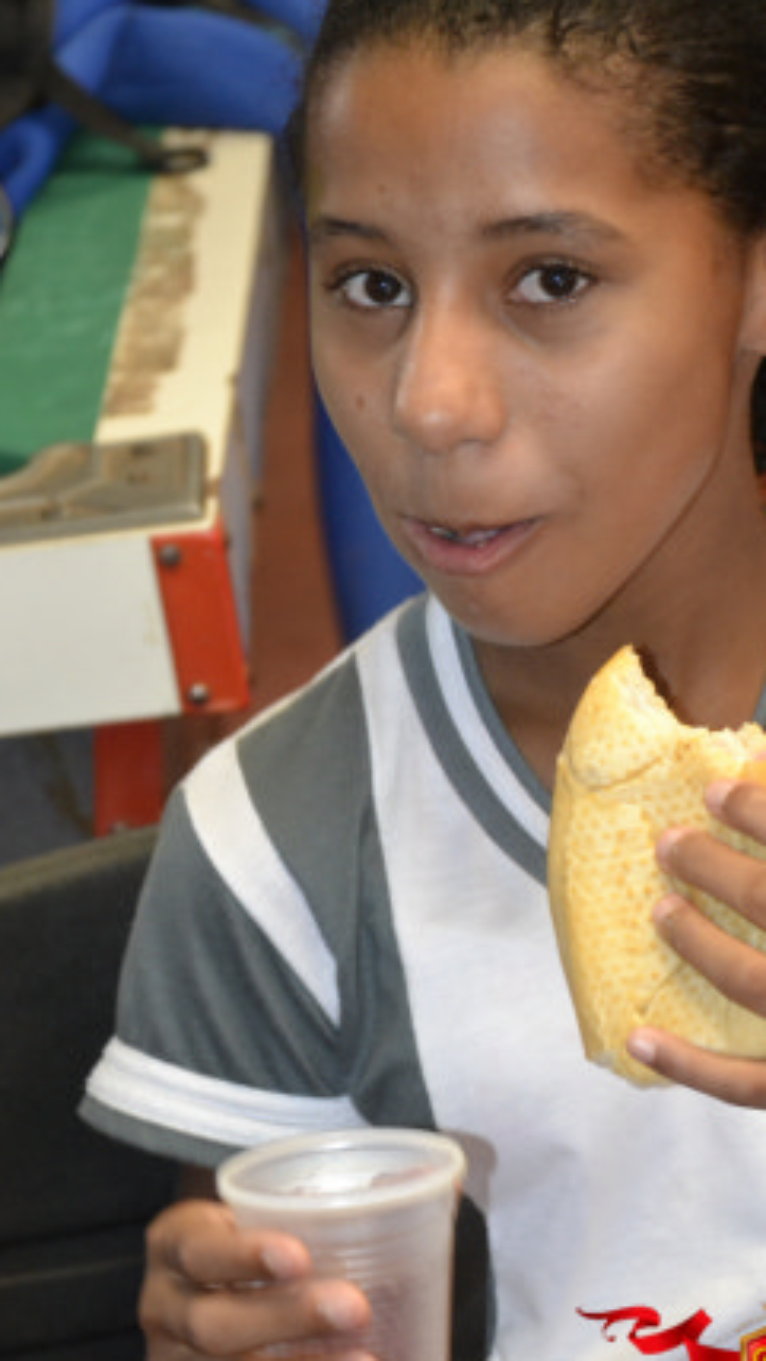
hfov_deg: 8.8
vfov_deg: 15.6
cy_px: 725
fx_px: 4965
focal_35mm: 138
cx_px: 494
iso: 3200
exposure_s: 1/60
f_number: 5.3
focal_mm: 75
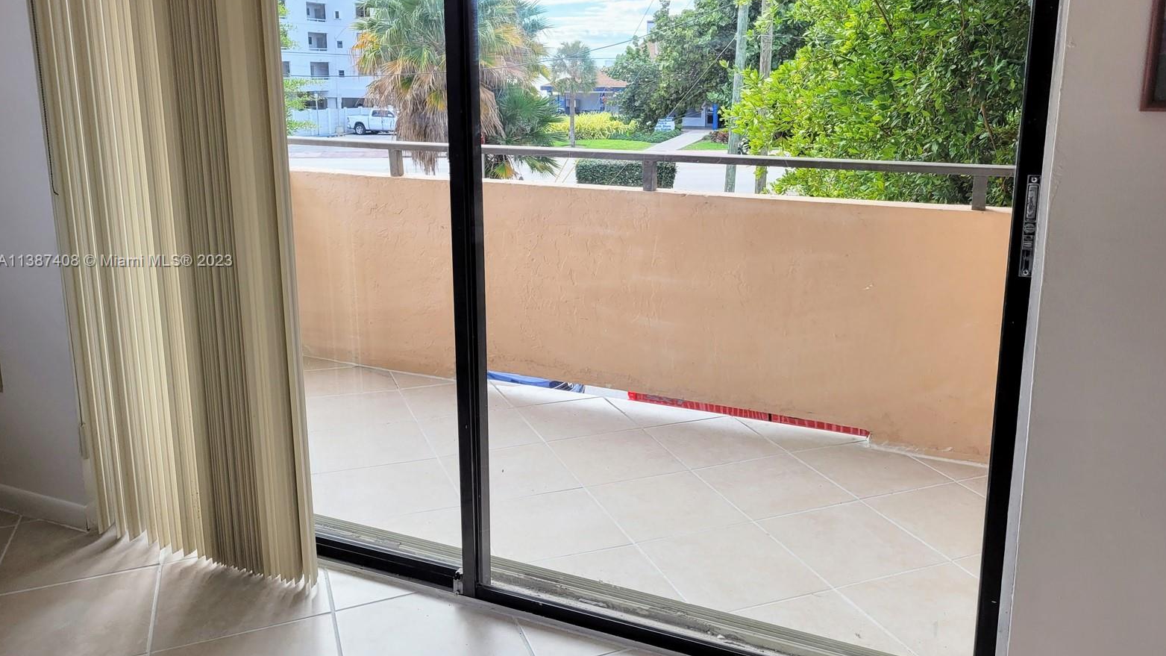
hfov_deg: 66.1
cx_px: 591
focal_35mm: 29
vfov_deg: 40.0
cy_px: 262
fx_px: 897
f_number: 1.8
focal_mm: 5.4
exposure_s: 1/584
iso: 40
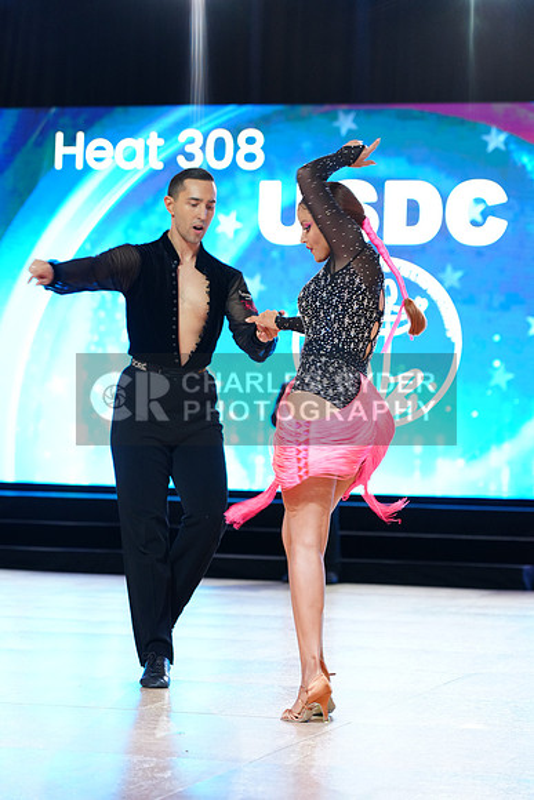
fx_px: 2335
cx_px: 267
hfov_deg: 13.0
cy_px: 400
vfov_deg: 19.5
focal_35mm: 105
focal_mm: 105
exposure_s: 1/200
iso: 2000
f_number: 4
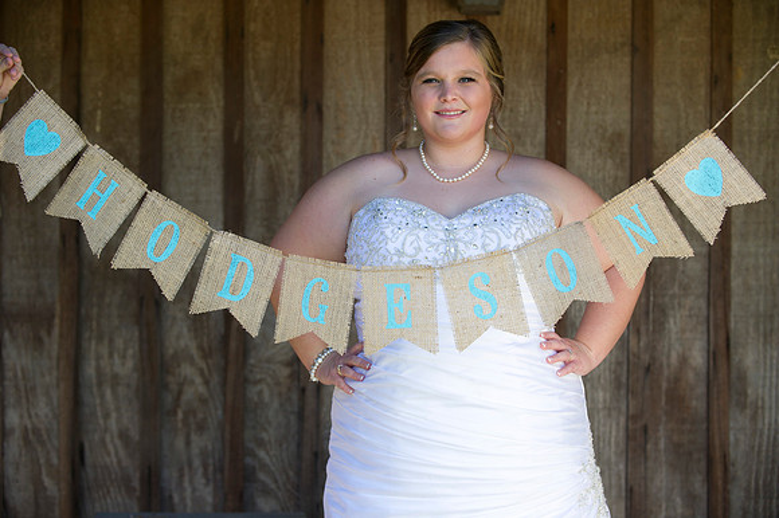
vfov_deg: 16.6
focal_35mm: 82
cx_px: 390
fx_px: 1773
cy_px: 259
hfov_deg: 24.8
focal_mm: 82
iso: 200
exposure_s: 1/250
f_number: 3.2
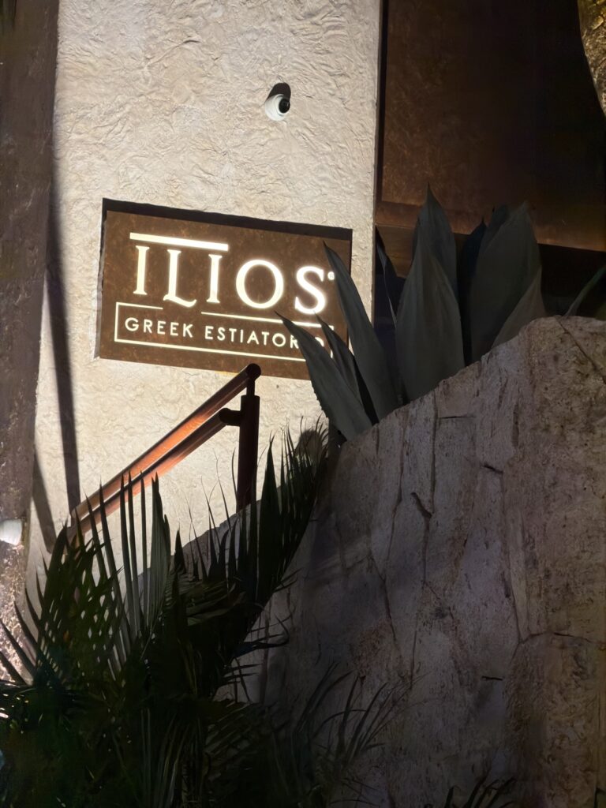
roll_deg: -1.4
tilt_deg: +13.5
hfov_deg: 14.8
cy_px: 404
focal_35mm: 100
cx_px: 303
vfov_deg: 19.6
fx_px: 2334
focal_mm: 16.89
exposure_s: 1/40
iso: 640
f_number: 2.8
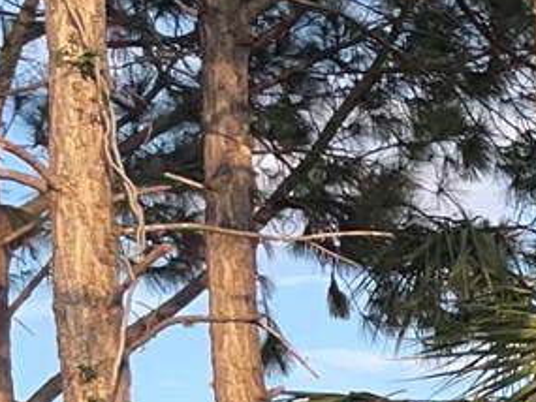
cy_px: 806
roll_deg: +4.7
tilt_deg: +3.8
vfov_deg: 9.5
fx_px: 2262
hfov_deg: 10.9
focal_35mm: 146
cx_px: 1394
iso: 32
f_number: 1.6
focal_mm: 4.2
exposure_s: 1/1062
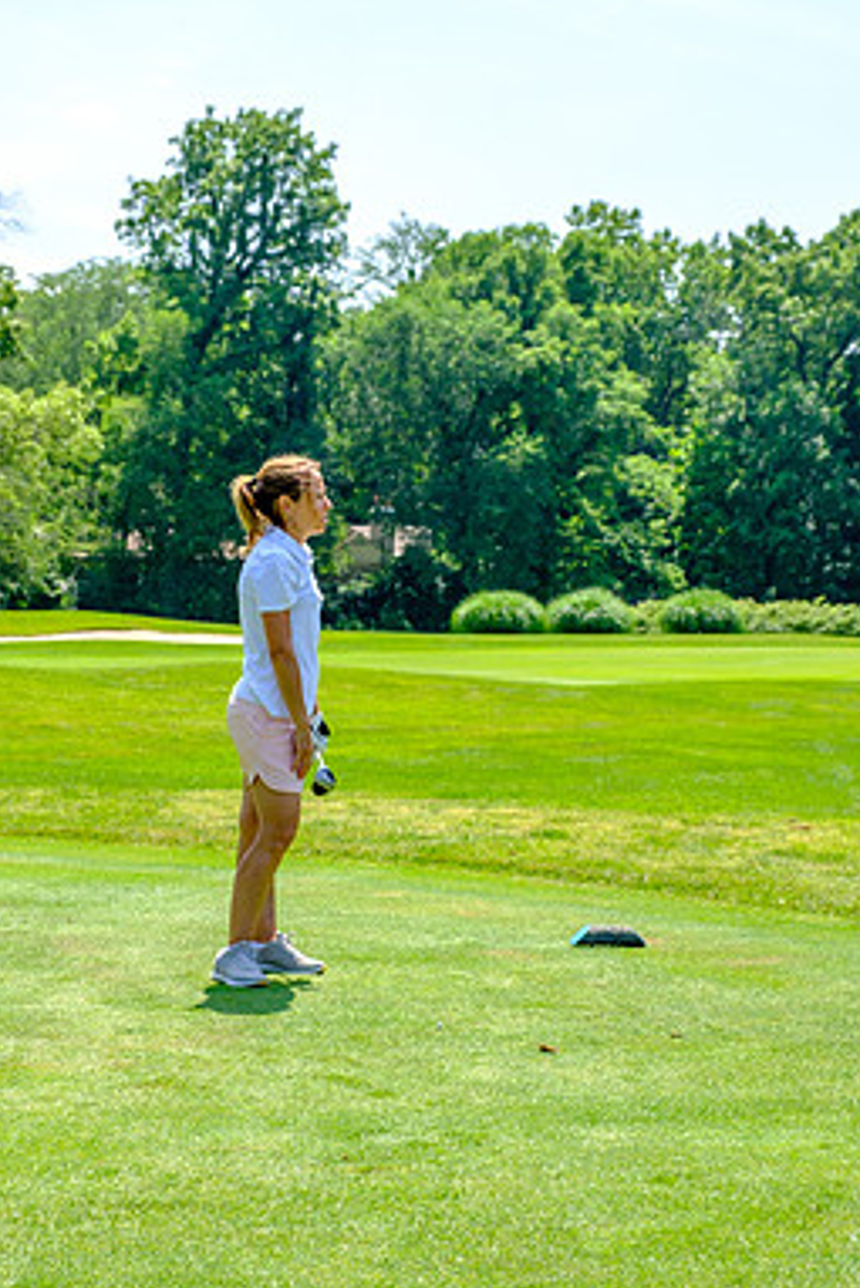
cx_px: 395
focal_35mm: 86
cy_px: 661
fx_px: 3079
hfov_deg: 15.9
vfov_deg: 23.6
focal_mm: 48.4
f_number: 6.4
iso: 200
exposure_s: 1/250
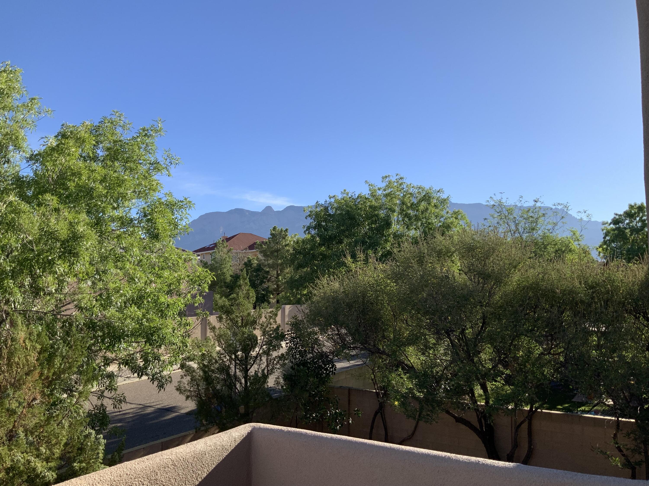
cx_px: 324
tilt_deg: +4.0
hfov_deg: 61.7
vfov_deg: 48.2
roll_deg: +0.0
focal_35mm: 29
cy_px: 243
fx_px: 544
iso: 16
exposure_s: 1/1279
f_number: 1.8
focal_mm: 3
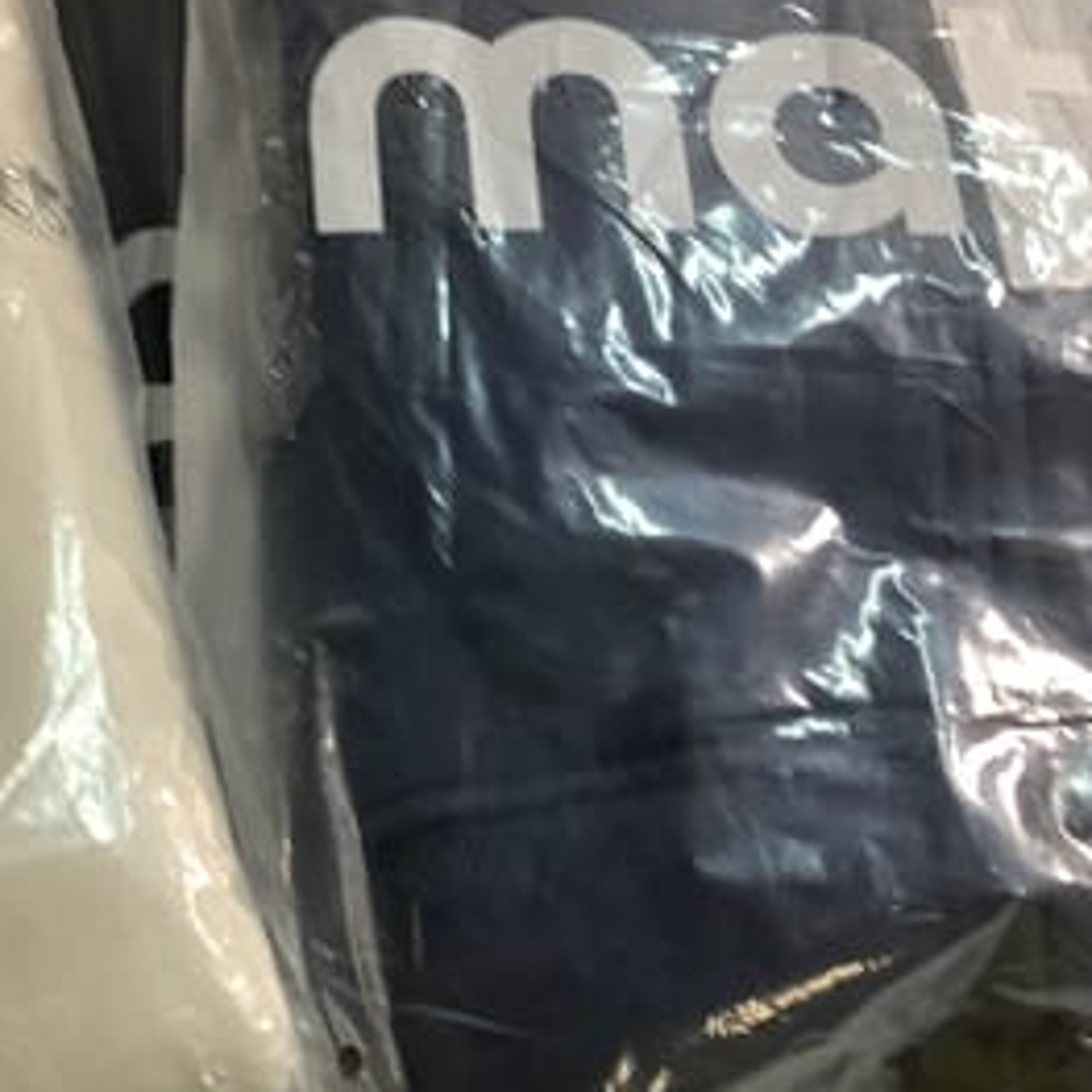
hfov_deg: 32.7
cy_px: 588
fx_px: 1856
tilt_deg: -62.6
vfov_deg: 32.8
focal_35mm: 52
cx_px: 469
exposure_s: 1/50
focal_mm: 3.3
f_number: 2.4
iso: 100
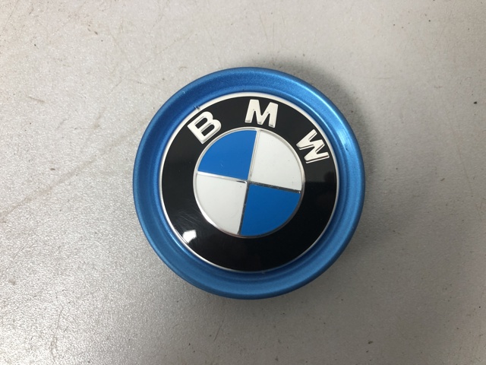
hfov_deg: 63.4
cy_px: 182
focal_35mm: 28
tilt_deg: -86.9
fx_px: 393
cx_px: 243
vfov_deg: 49.7
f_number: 1.8
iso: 40
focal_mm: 4
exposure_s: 1/20
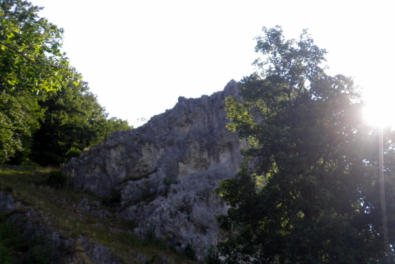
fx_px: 406
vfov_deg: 35.9
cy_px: 138
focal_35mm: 37
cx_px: 195
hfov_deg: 51.9
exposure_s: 1/400
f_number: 3.8
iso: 80
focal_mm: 6.2
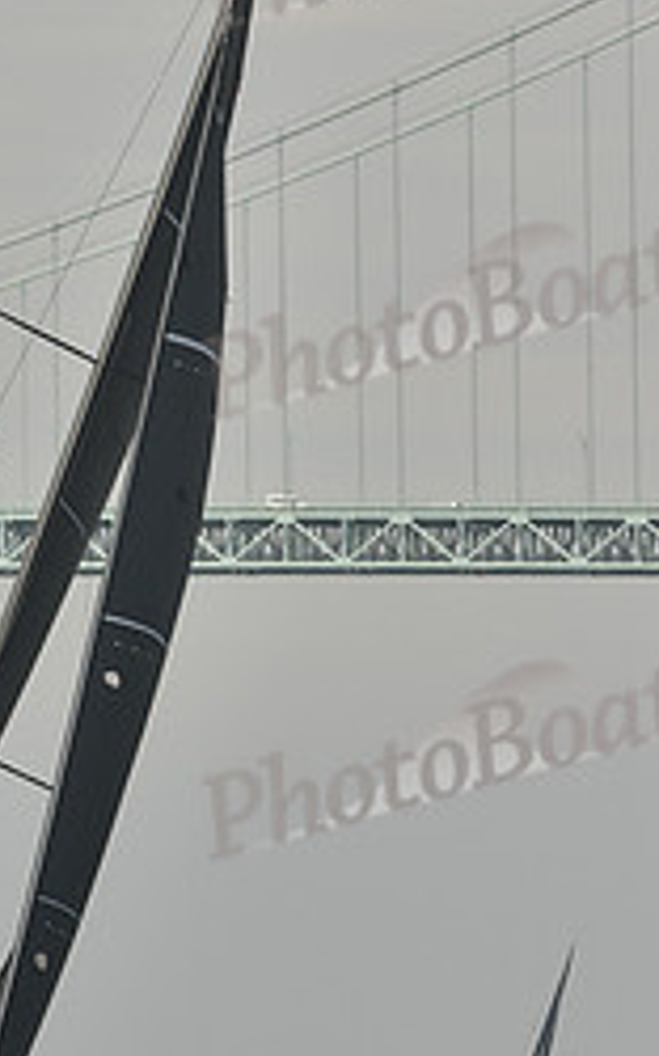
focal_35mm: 402
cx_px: -15
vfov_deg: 5.2
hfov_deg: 3.3
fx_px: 11565
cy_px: 591
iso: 250
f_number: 6.3
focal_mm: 170
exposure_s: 1/640
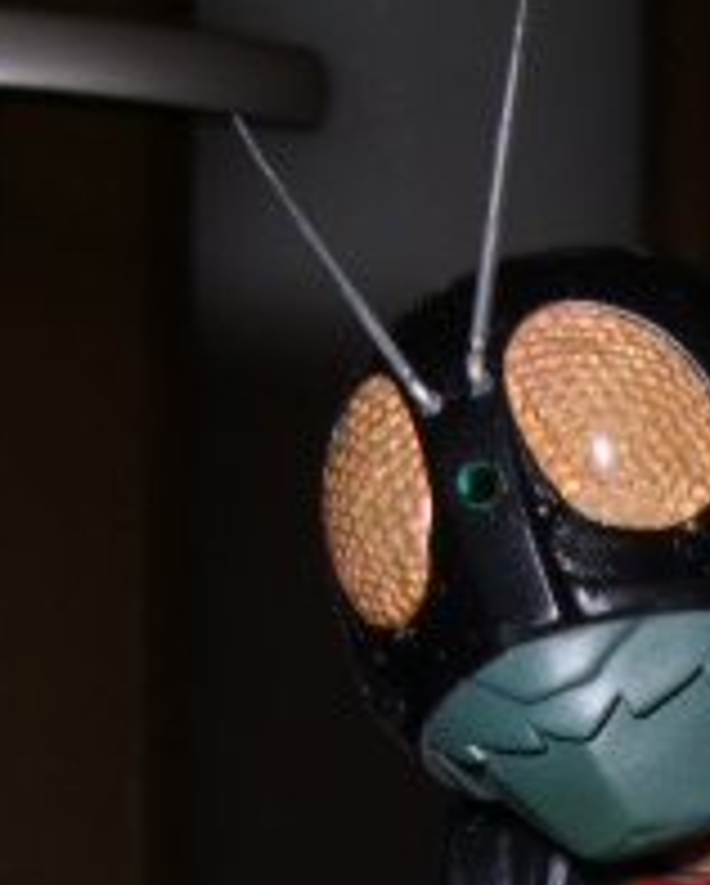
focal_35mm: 114
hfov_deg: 13.1
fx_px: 2990
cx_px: 908
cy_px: 1222
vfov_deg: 15.8
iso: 64
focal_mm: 6.3
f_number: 7.9
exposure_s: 1/30
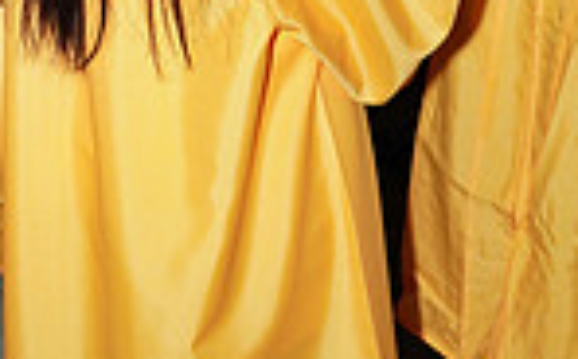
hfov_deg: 16.6
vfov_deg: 9.4
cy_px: -484
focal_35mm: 126
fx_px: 1975
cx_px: 137
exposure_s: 1/250
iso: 1000
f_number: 4.5
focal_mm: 27
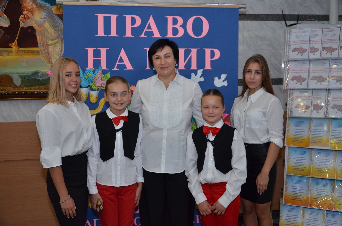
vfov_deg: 35.3
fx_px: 355
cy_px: 113
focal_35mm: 38
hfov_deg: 51.4
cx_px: 171
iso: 800
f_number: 4
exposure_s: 1/250
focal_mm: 25
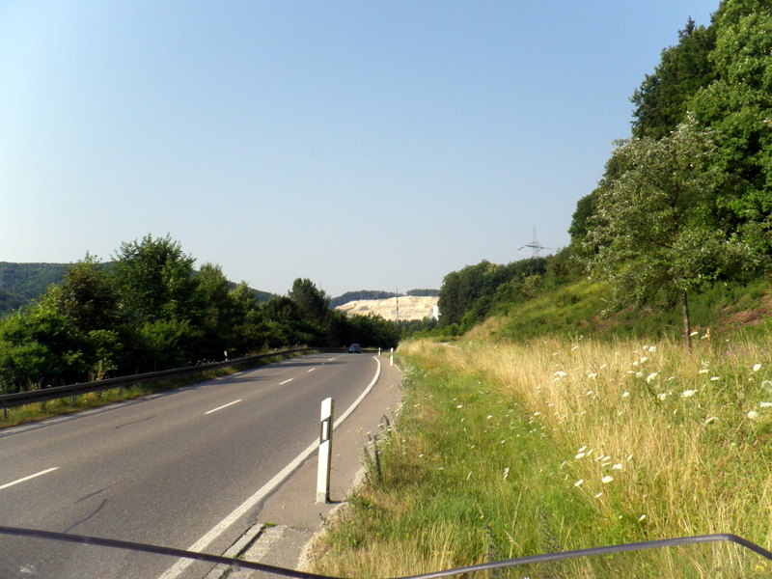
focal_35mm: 35
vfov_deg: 40.7
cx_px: 386
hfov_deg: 52.6
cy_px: 290
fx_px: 781
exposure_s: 1/250
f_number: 6.3
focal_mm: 6.2
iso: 64
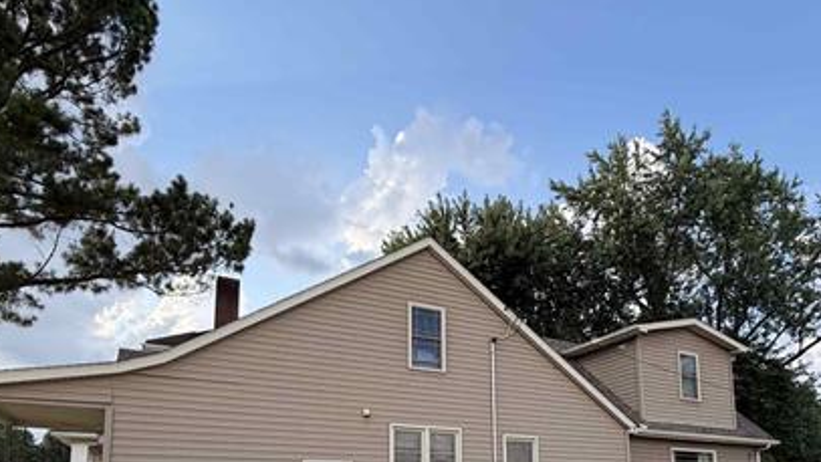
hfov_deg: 76.3
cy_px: 436
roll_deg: -0.3
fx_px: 523
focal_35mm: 24
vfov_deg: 42.7
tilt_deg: +7.1
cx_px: 405
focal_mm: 2.22
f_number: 2.2
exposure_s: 1/502
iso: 50
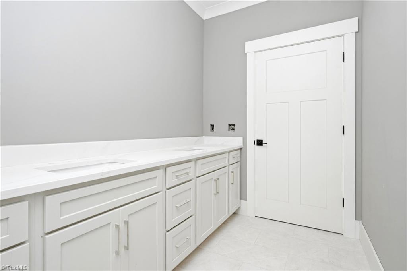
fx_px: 198
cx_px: 204
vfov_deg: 68.8
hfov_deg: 91.6
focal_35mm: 18
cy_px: 136
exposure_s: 1/60
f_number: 8
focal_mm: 17.5
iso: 200
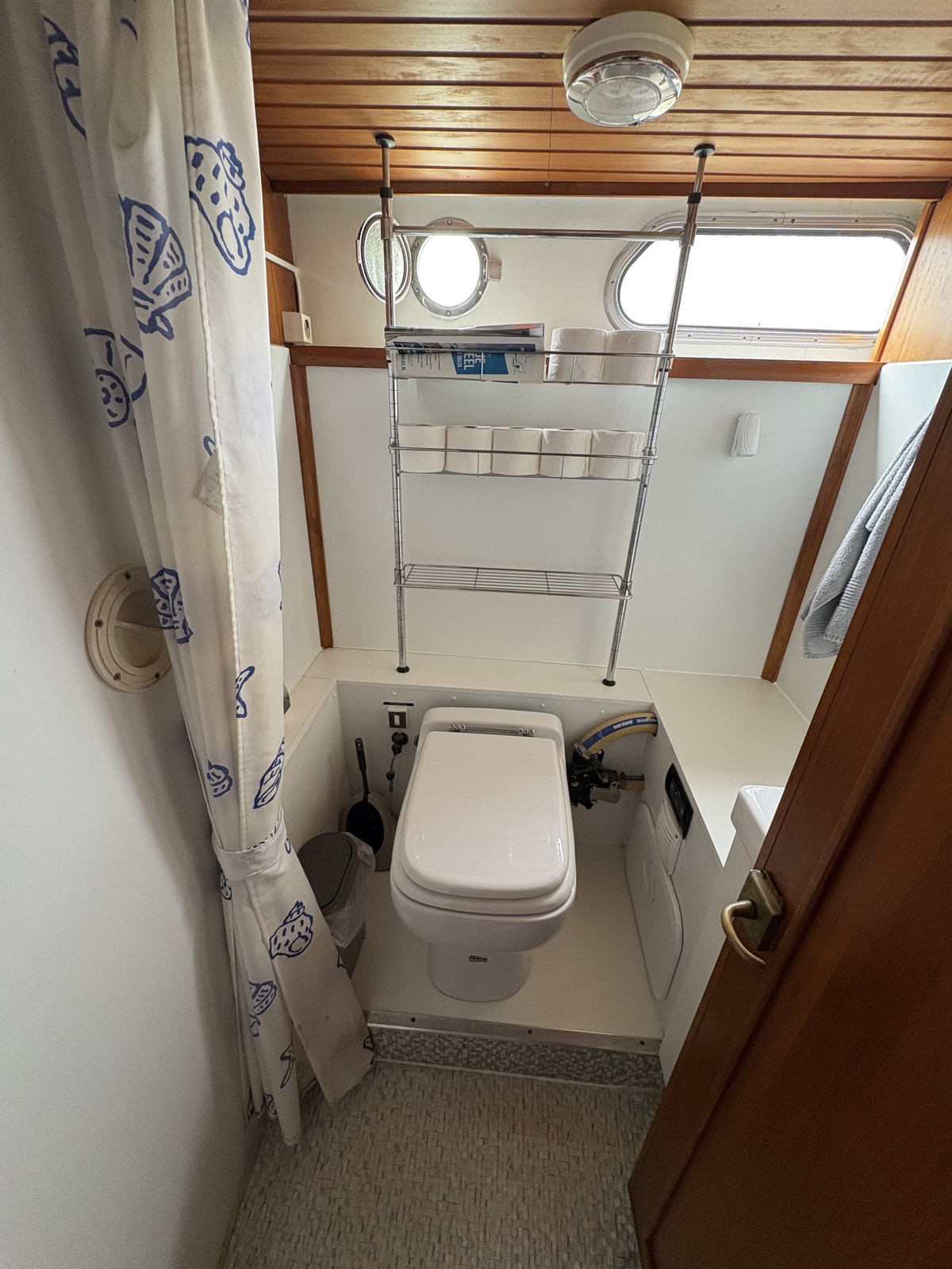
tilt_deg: -26.0
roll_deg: -2.1
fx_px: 513
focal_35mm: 14
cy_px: 634
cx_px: 476
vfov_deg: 102.1
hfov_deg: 85.7
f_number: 2.2
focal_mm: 2.22
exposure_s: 1/60
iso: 250
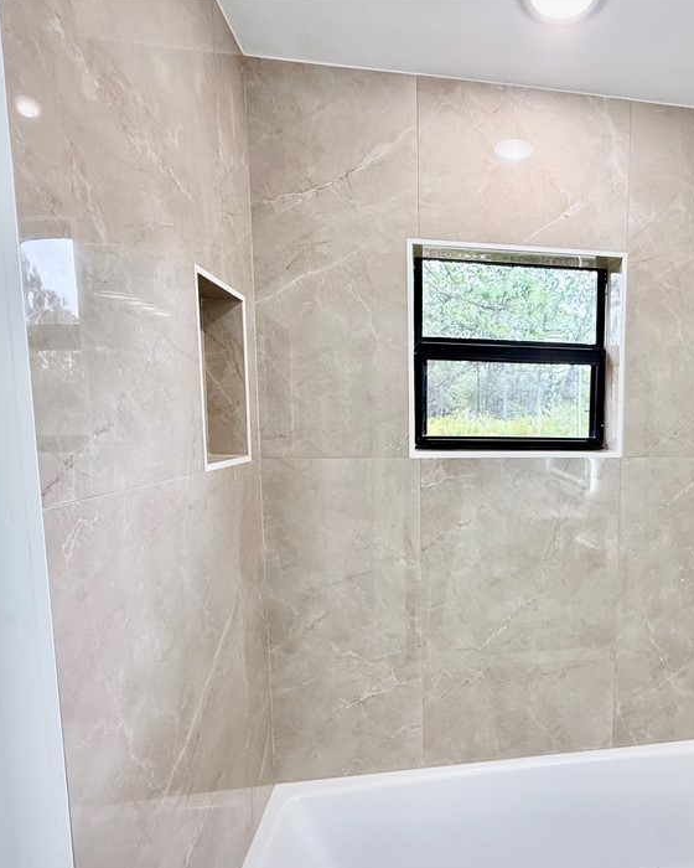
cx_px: 520
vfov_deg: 80.2
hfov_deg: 64.1
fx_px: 513
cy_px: 470
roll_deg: -1.2
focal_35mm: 20
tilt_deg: -5.2
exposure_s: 1/120
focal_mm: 2.22
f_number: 2.2
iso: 125
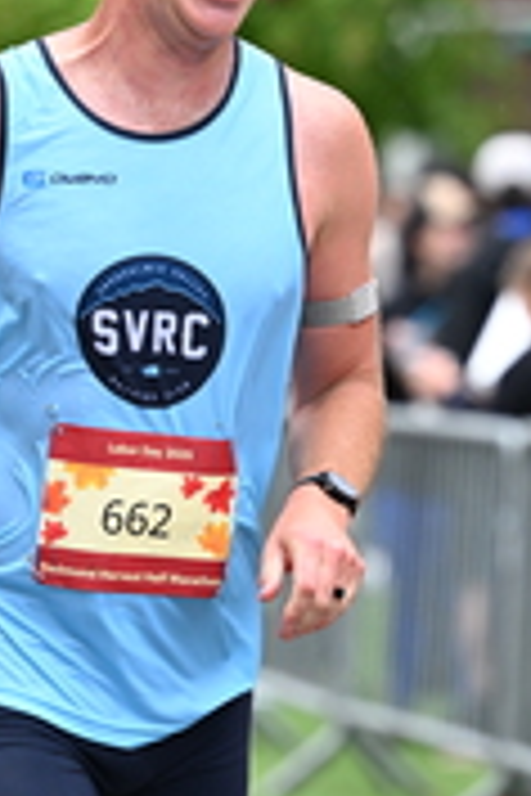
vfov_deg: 5.1
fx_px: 8960
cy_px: 268
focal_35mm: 405
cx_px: 405
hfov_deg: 3.4
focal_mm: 130
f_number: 2.8
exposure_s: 1/2000
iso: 1250
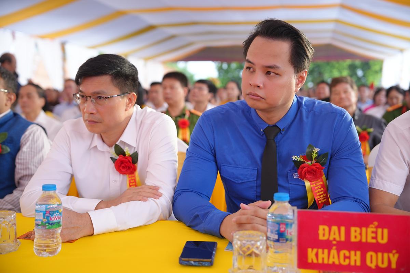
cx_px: 205
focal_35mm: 44
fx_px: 501
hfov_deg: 44.5
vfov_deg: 30.5
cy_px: 136
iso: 640
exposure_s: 1/160
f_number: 2.8
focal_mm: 44
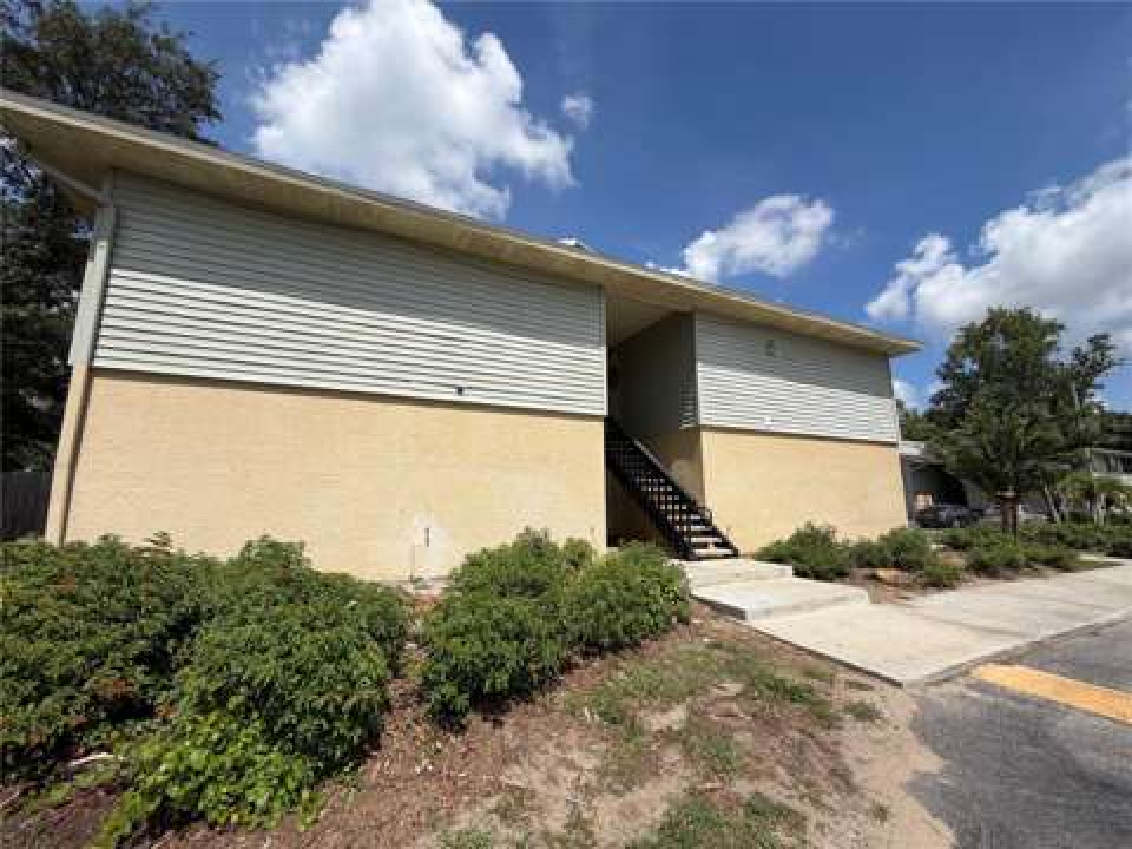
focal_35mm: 14
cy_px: 424
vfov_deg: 85.7
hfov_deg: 102.1
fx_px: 458
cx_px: 566
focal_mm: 2.22
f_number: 2.2
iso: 20
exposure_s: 1/1431
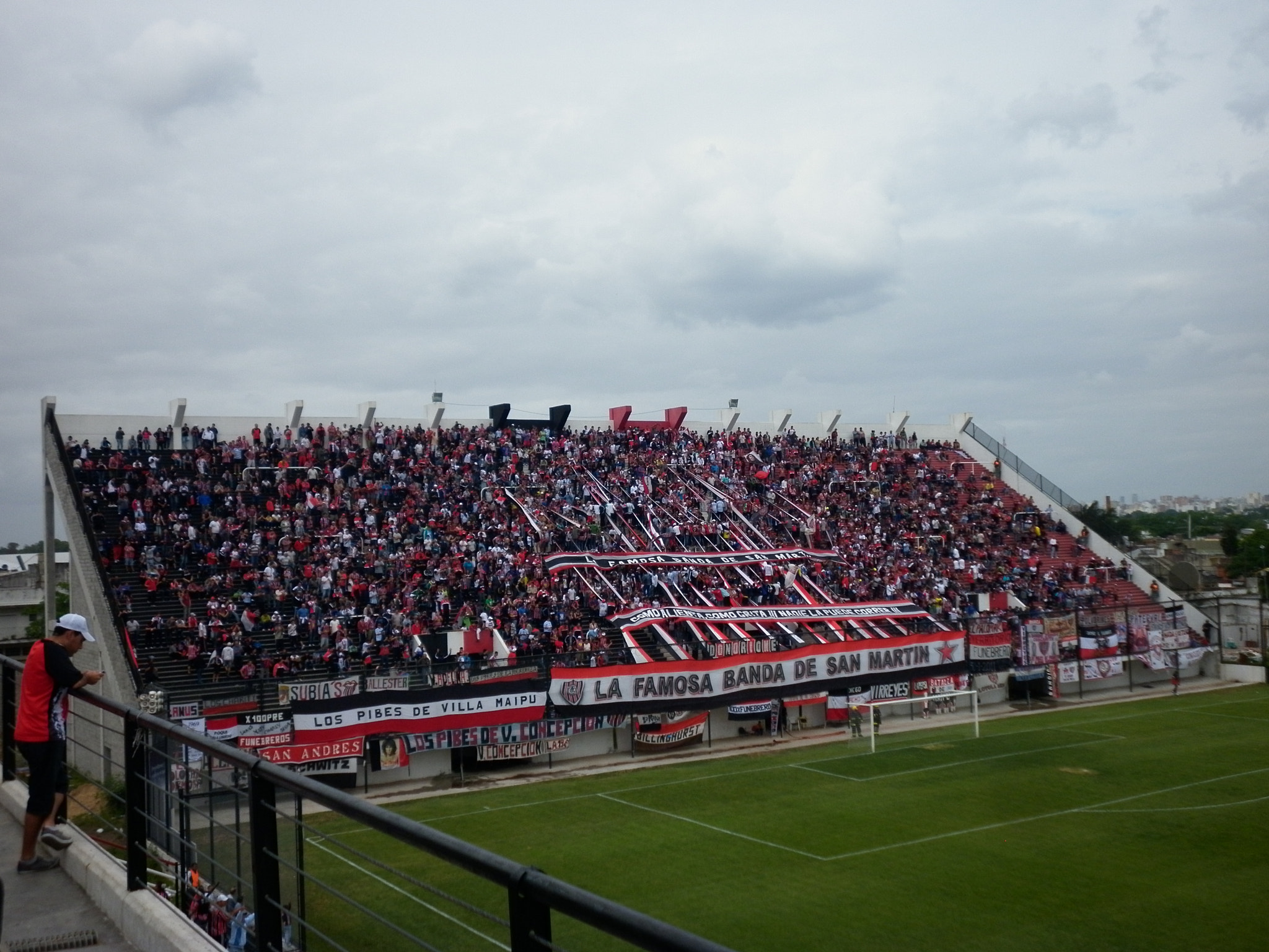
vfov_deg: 36.8
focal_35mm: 39
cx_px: 634
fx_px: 1430
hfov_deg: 47.9
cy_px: 476
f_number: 8.4
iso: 80
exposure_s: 1/320
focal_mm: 7.1
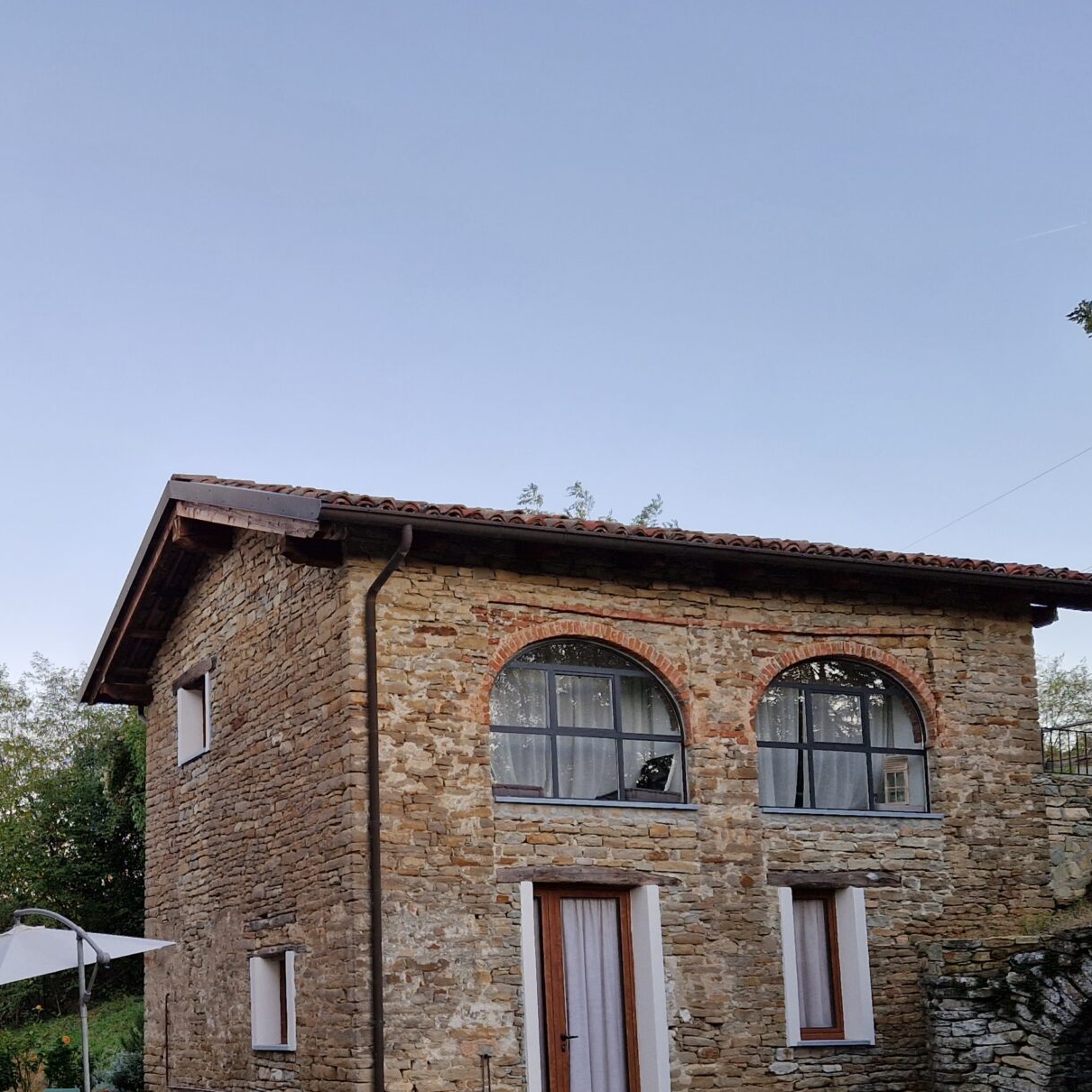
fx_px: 1535
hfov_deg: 38.2
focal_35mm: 43
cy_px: 846
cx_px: 273
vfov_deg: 38.0
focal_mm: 5.4
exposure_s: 1/180
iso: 64
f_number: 1.8
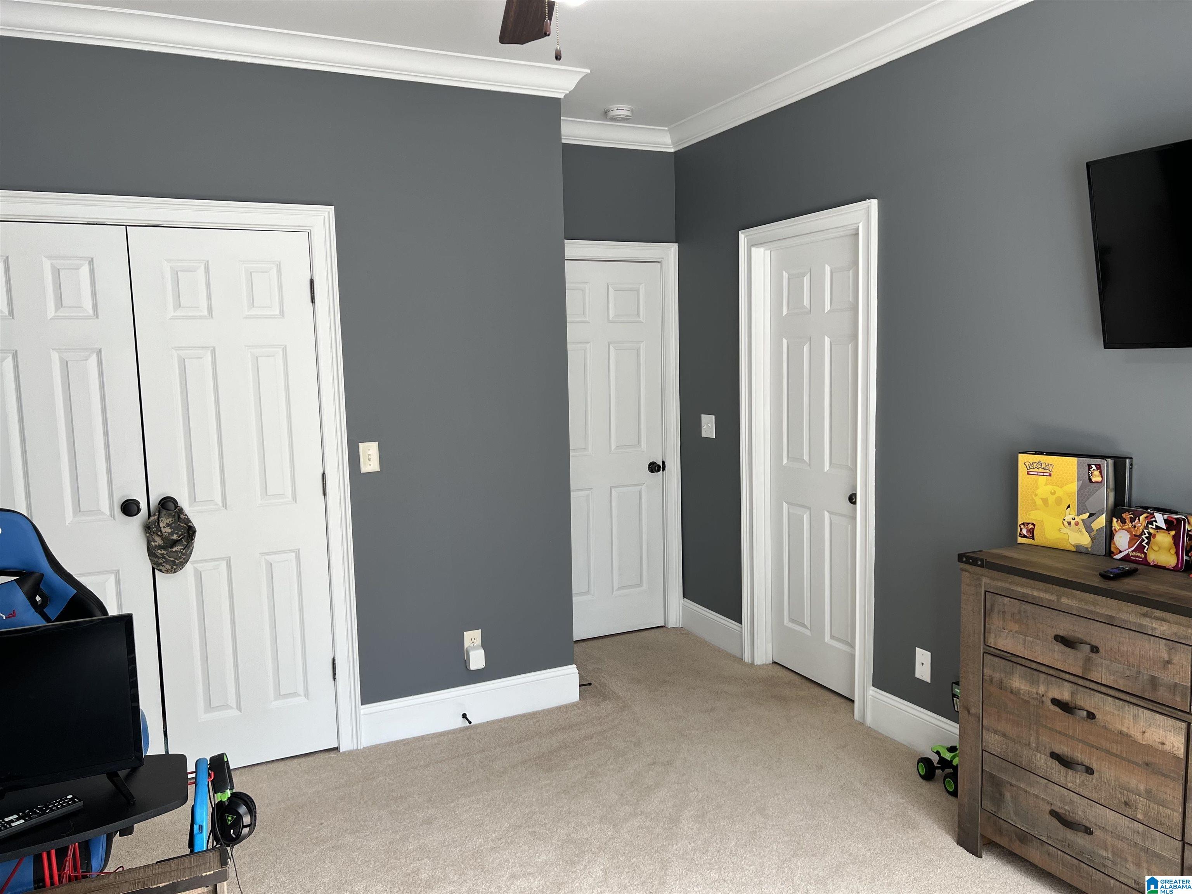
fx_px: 895
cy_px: 447
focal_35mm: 26
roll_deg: +1.5
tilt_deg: -7.2
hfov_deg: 67.3
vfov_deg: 53.1
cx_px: 596
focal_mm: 5.7
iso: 32
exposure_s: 1/121
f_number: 1.5
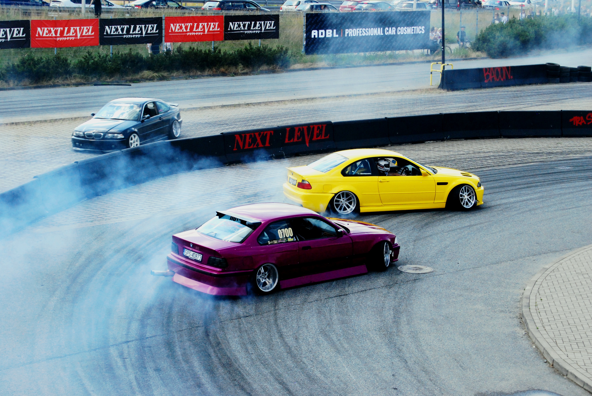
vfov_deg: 16.6
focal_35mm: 82
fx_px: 1358
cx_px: 296
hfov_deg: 24.6
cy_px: 198
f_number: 11
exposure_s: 1/500
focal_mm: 55
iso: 800
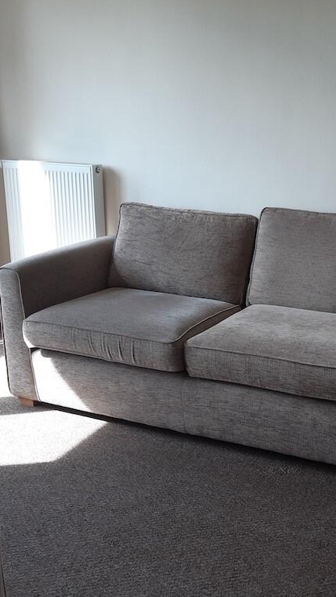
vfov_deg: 52.8
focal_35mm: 38
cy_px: 299
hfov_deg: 30.4
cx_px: 269
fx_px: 602
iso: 40
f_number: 1.7
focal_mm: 3.92
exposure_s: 1/127
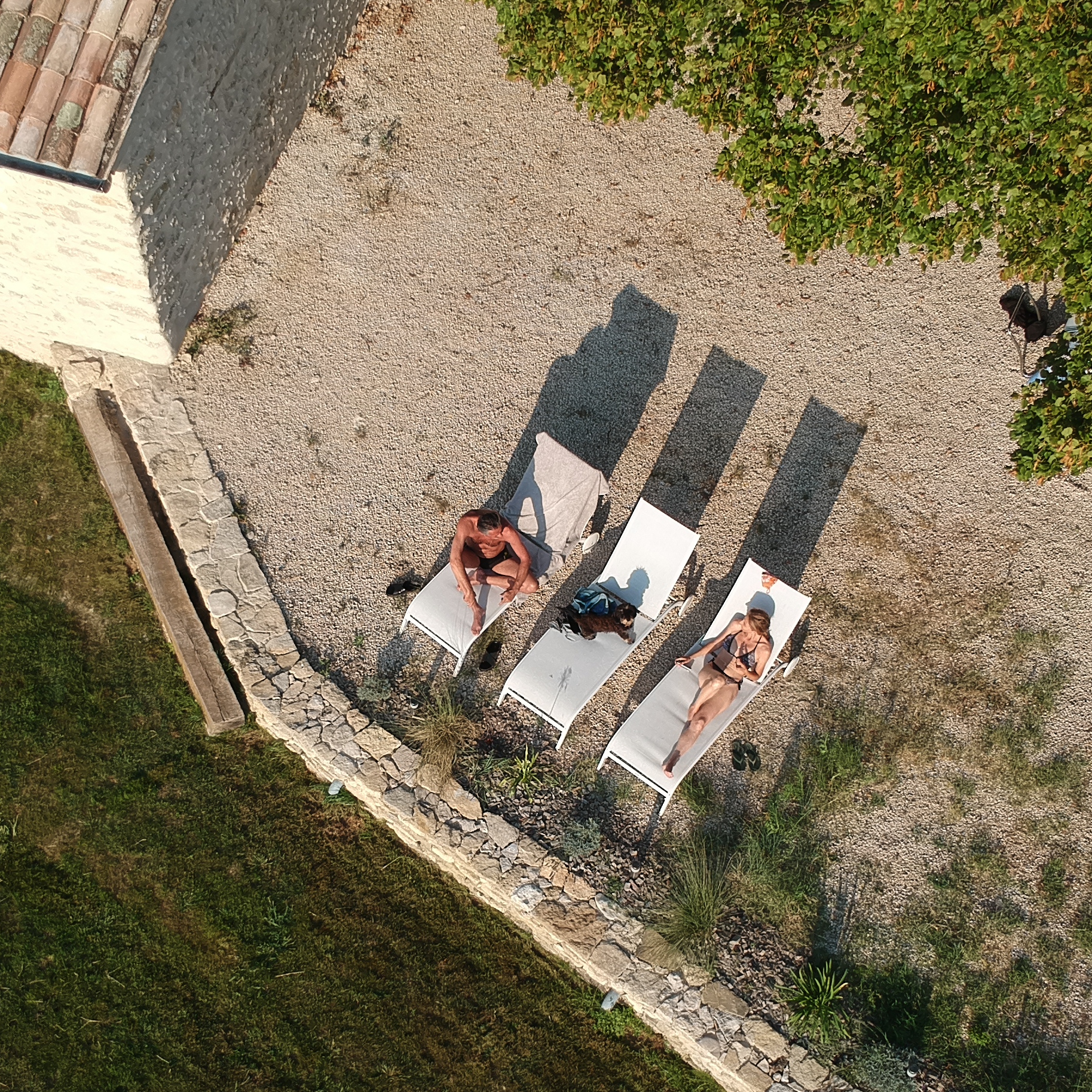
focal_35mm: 48
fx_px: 1713
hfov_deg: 35.3
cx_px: 461
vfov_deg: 35.1
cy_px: 708
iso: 100
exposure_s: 1/1000
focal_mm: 4.49
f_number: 2.6
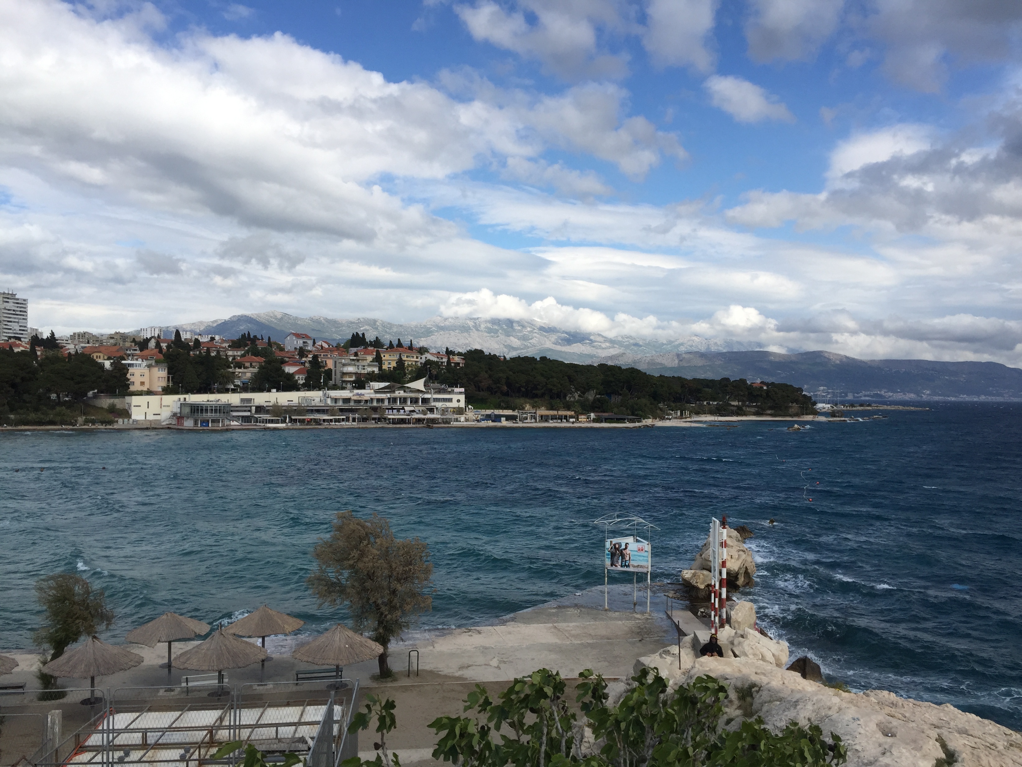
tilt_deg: +1.6
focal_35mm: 29
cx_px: 511
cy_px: 384
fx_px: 856
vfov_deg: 48.2
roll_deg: -1.6
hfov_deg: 61.7
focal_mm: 4.15
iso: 32
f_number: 2.2
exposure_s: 1/2326
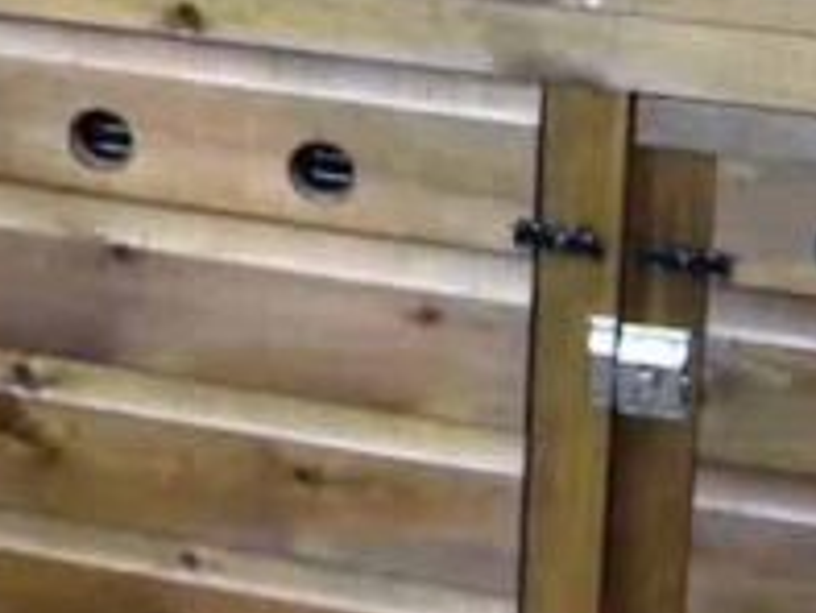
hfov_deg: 15.3
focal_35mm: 128
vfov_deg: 11.2
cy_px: -242
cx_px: 170
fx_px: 3019
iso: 400
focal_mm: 5
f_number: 3.5
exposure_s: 1/64.6
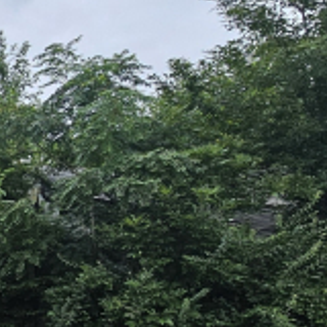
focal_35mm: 48
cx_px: -289
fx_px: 513
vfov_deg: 34.1
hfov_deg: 20.8
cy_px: 270
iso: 50
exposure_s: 1/384
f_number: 2.2
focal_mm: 2.2
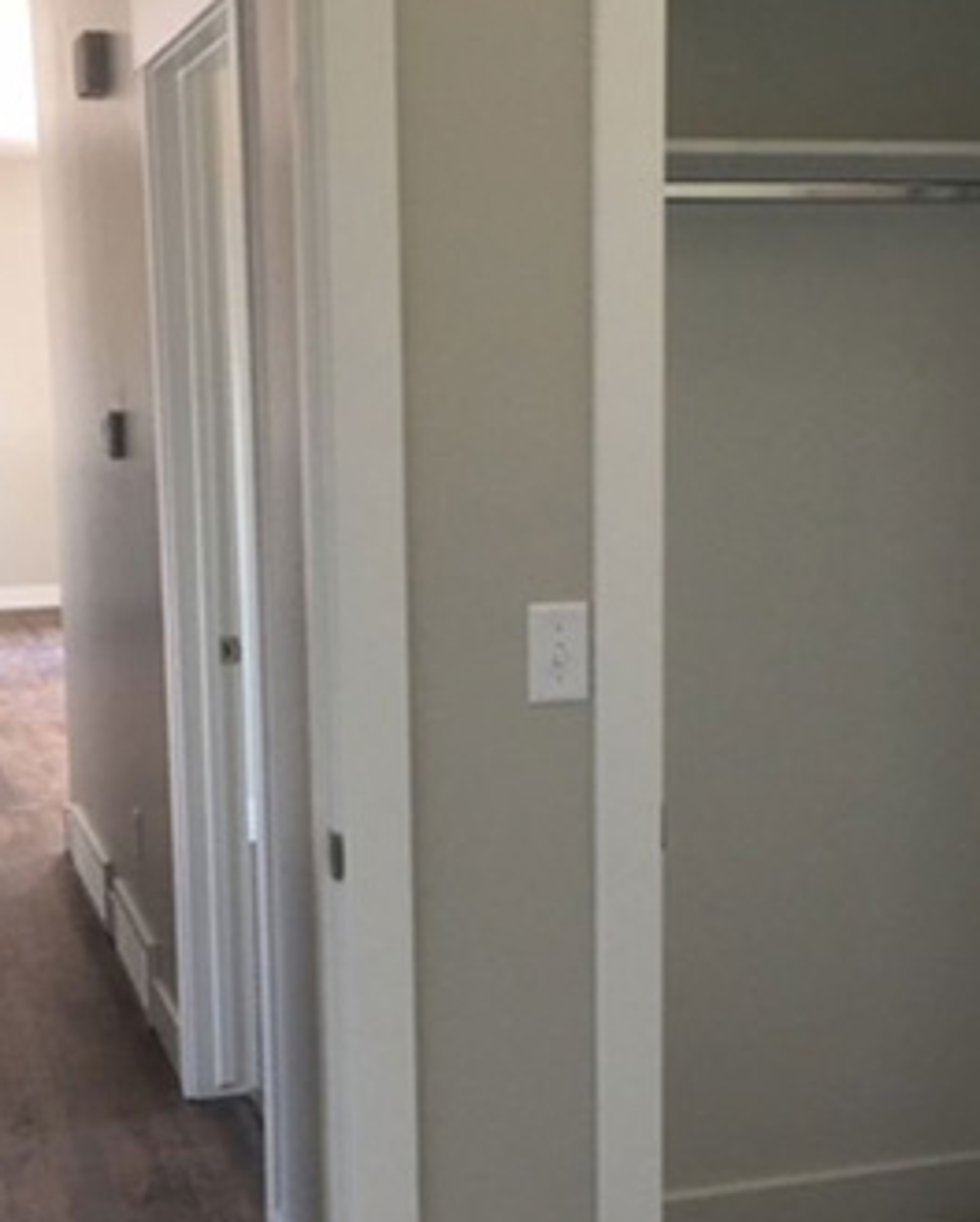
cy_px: 724
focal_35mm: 55
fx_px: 1990
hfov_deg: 27.7
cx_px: 460
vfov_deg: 34.0
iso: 80
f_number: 2.2
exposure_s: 1/30
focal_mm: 4.15
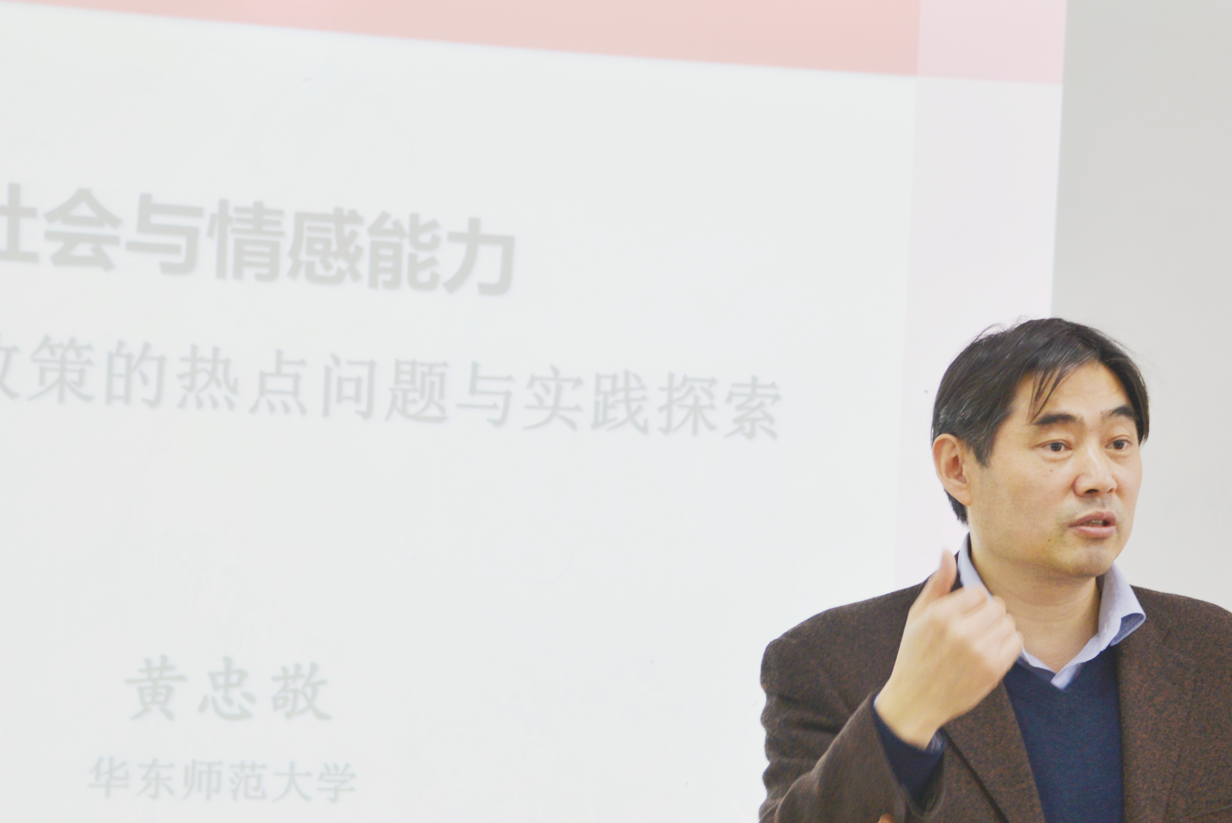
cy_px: 594
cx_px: 653
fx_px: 4656
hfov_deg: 15.1
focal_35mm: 136
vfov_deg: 10.1
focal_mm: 85
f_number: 5
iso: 500
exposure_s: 1/60
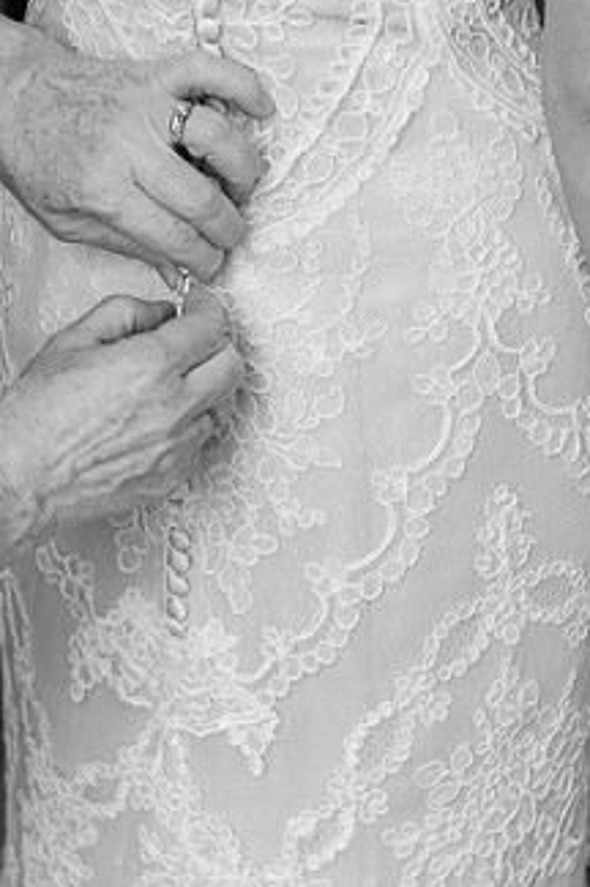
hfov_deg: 14.1
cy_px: 464
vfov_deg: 21.0
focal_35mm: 97
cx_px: 291
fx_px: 2389
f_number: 4.5
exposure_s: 1/60
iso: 1600
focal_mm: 70
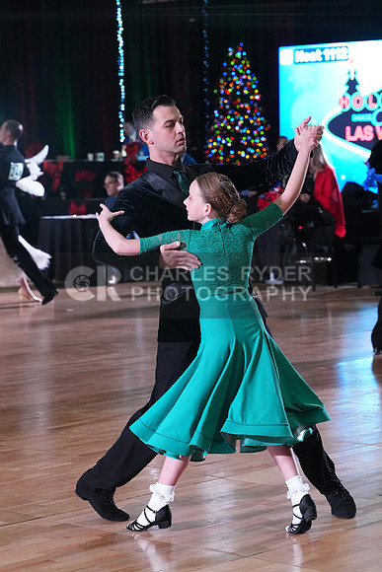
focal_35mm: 106
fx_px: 1686
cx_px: 191
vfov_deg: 19.3
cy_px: 286
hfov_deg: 12.9
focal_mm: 106
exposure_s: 1/400
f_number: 6.3
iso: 10000
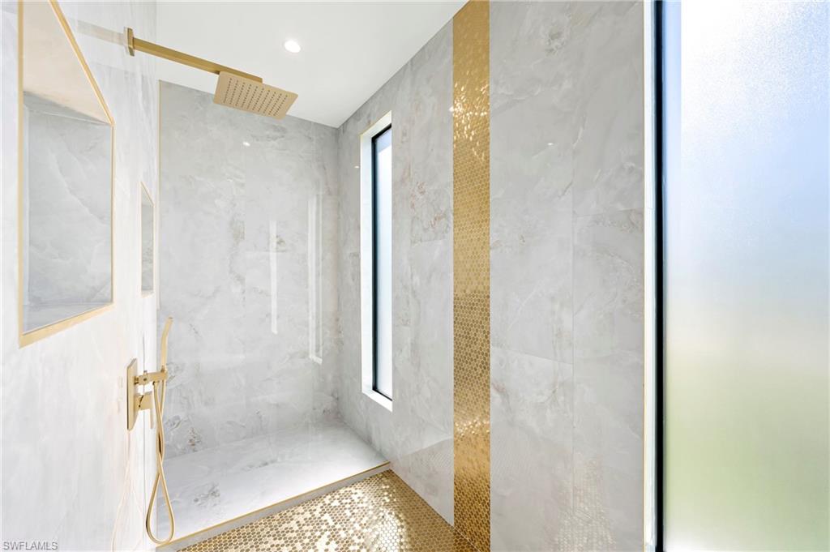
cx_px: 415
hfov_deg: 104.3
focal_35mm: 14
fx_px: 323
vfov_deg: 81.1
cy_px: 276
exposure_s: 1/13
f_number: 8
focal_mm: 14
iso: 100
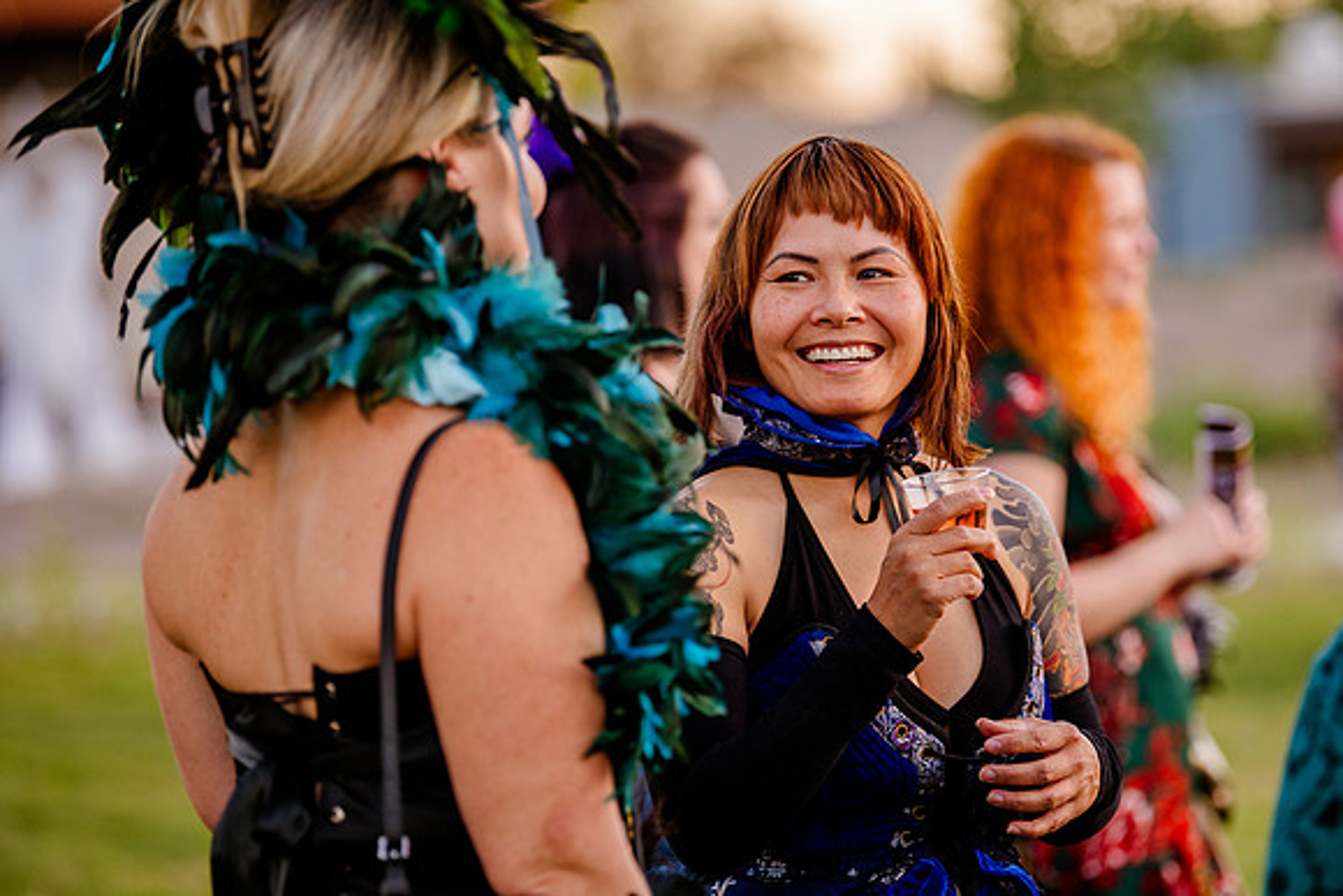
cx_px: 788
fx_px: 6673
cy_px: 448
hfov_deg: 11.5
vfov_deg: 7.7
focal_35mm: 179
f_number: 2.8
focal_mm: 150
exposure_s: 1/250
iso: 640
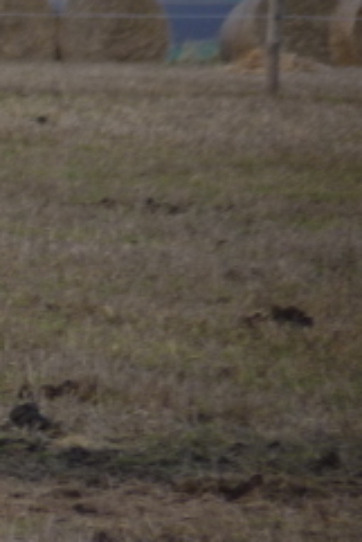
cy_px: 63
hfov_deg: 1.1
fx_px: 18811
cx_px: -340
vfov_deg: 1.7
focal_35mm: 1249
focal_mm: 80.4
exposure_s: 1/125
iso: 80
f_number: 4
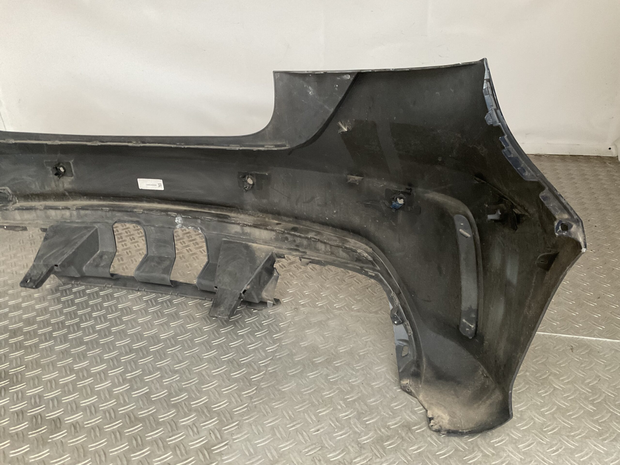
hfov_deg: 61.7
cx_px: 310
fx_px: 519
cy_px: 232
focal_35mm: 29
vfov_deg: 48.2
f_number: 1.8
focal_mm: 3
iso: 200
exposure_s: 1/50
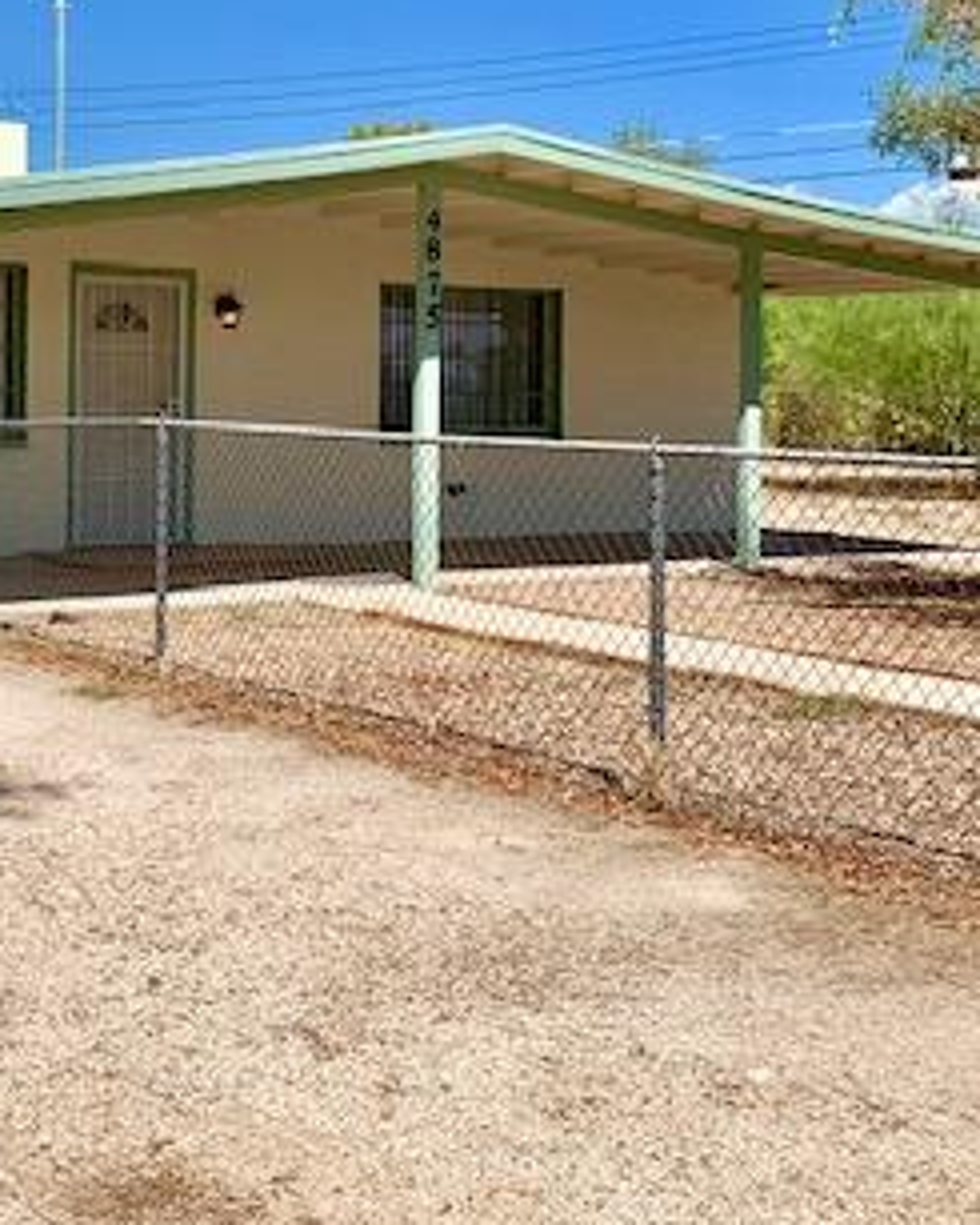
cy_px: 428
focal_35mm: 53
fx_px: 1921
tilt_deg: -1.0
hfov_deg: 28.1
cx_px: 220
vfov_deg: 35.1
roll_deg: -1.4
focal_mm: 4.25
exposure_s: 1/3289
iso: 25
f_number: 1.8
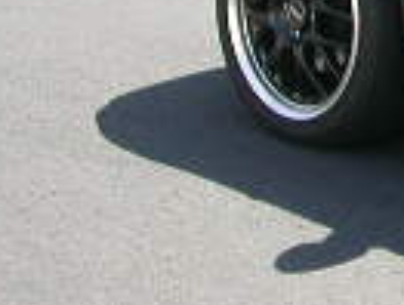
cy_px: -68
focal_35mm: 185
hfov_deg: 9.6
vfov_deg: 8.0
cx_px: 944
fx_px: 2165
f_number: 2.6
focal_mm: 7.85
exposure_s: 1/647
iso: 100
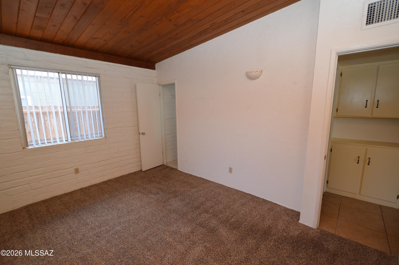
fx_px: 166
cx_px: 200
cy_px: 132
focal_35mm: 15
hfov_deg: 100.4
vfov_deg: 77.2
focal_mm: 10
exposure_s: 1/60
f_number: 4
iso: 400
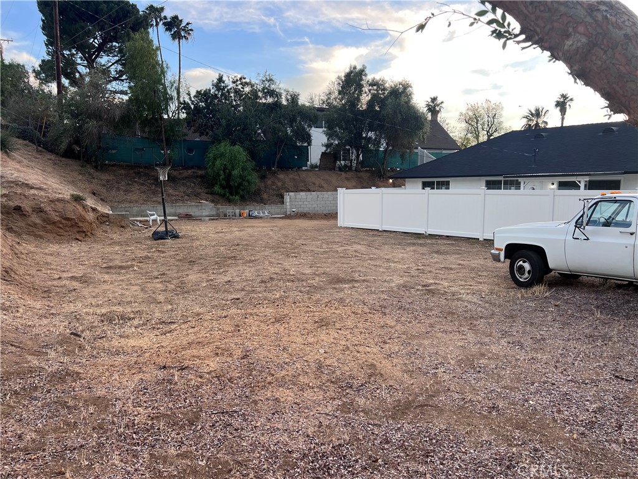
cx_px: 319
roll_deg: -0.1
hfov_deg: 67.3
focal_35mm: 26
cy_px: 240
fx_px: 479
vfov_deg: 53.1
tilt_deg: -6.9
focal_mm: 5.7
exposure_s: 1/306
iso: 50
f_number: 1.5
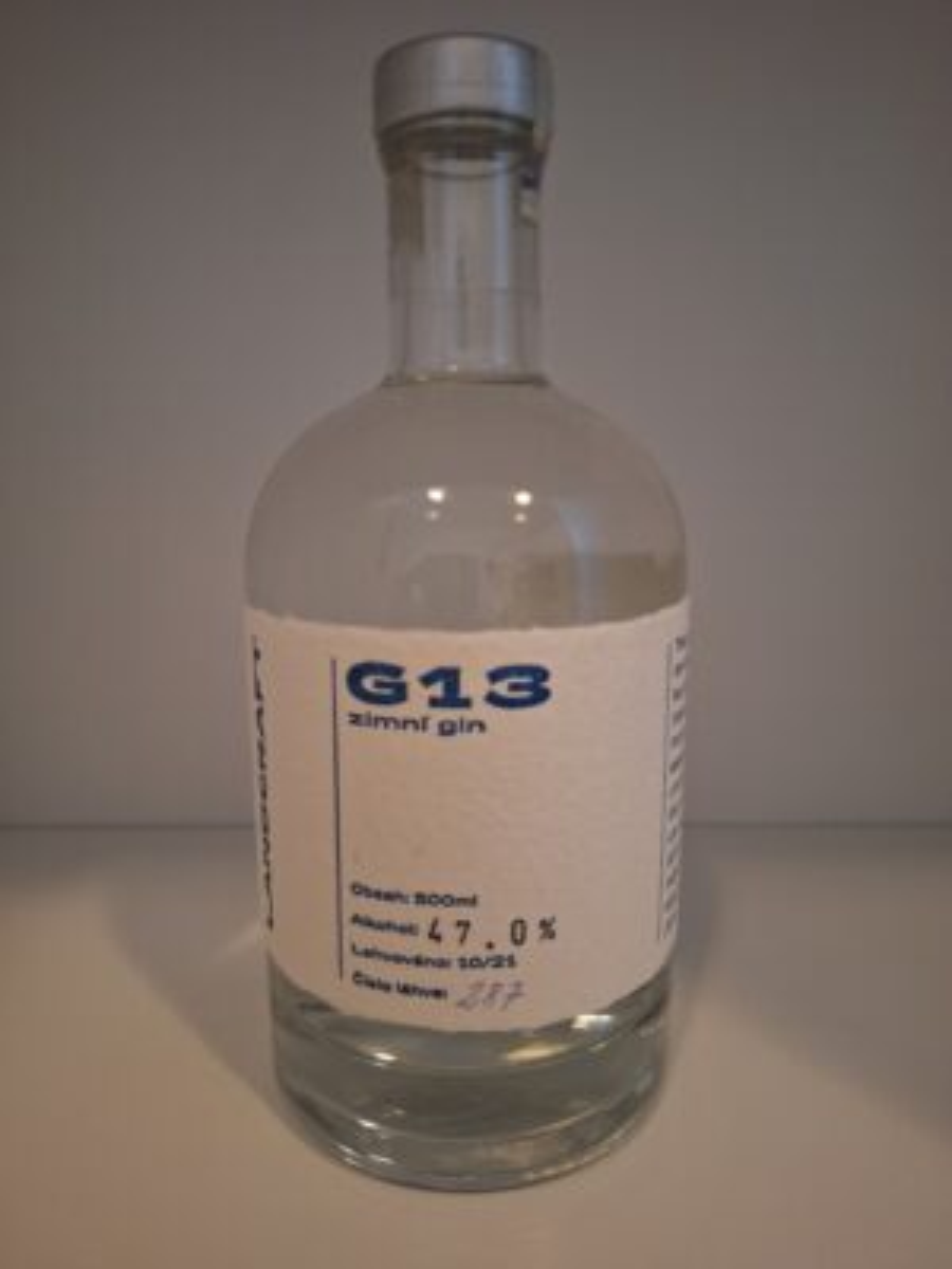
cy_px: 634
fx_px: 843
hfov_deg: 58.9
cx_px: 476
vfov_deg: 73.9
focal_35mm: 23
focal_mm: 5.54
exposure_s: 1/25
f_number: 1.8
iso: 400
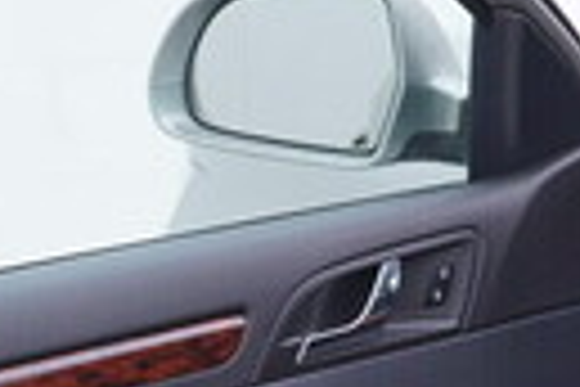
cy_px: 385
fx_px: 2465
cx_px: 593
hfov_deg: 13.2
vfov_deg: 8.9
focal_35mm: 153
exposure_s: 1/50
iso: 125
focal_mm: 24
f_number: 3.2
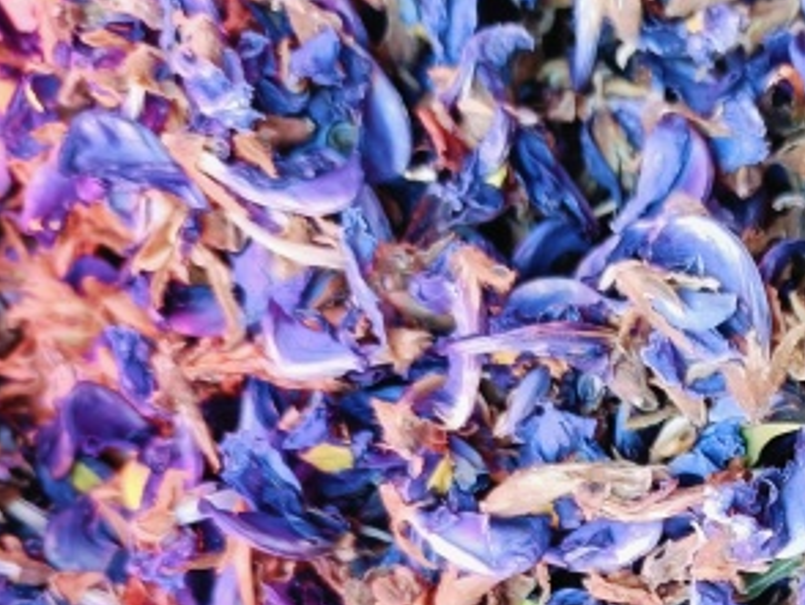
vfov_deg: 20.2
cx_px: 915
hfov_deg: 26.1
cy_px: 731
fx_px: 1583
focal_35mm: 68
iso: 492
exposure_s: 1/50
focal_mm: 4.7
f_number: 1.7
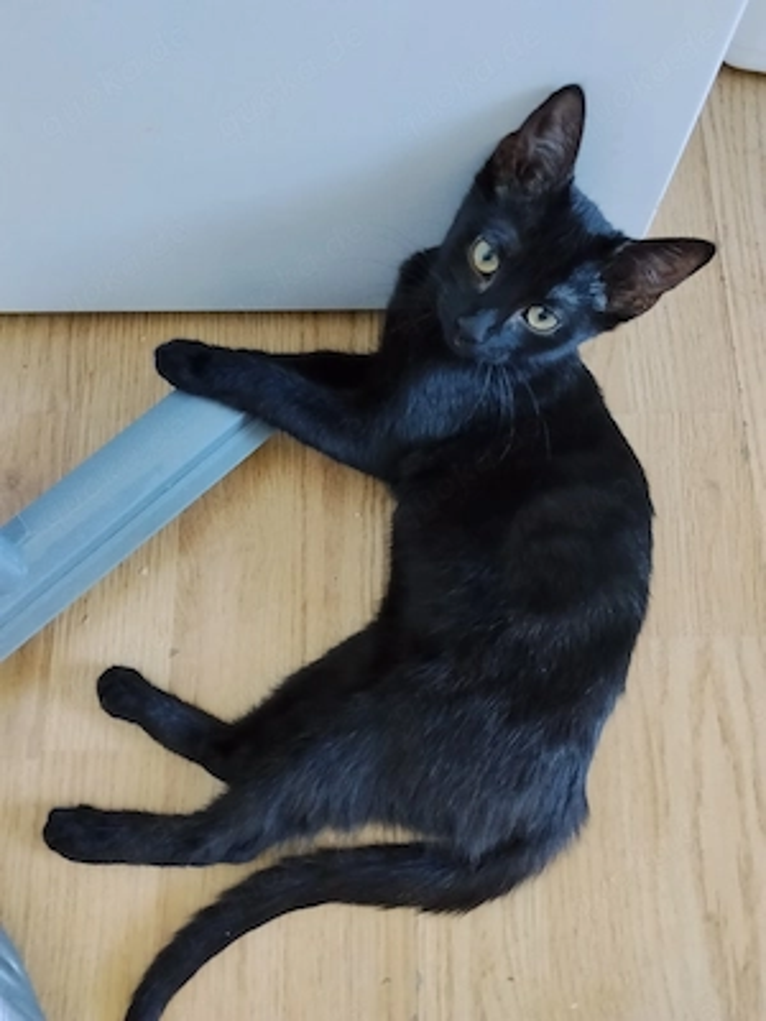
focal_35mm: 29
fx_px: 856
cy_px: 510
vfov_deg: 61.7
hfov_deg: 48.2
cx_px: 383
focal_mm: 4.22
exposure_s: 1/33
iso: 400
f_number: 1.8
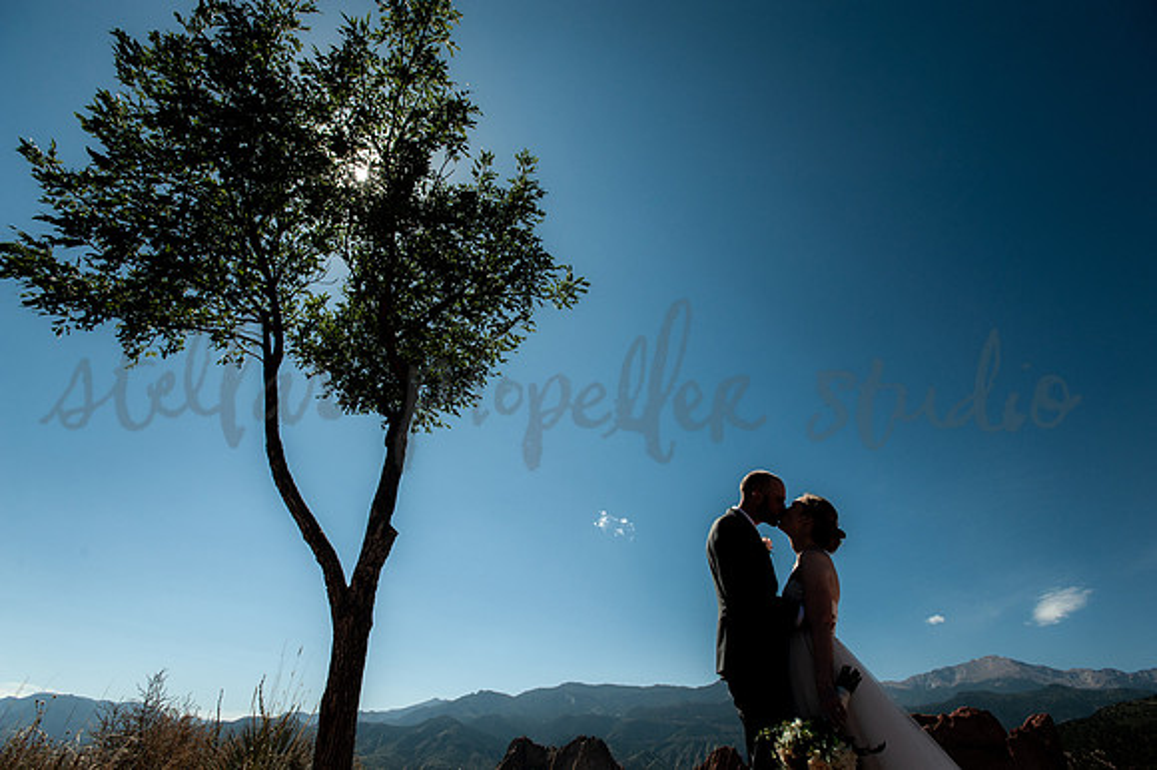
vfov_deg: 70.4
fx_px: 546
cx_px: 578
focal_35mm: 17
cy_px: 385
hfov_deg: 93.3
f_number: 6.3
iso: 200
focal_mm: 17
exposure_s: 1/2500
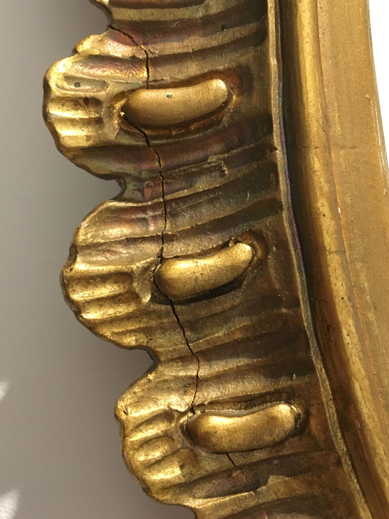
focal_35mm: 32
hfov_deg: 44.2
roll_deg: -14.1
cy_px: 239
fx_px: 479
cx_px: 191
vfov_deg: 56.7
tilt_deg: +3.0
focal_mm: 4.15
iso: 200
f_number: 2.2
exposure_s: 1/25
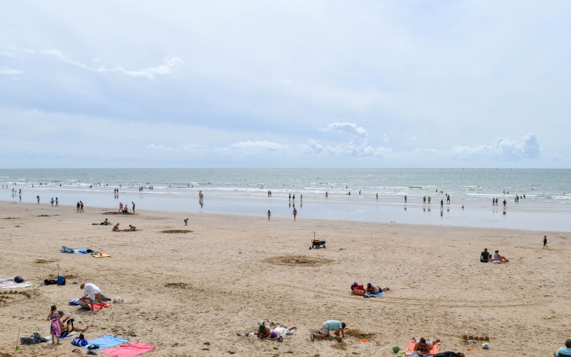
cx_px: 285
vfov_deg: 40.6
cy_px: 182
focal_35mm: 31
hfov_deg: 61.2
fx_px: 482
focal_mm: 20
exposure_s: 1/2000
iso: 400
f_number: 8
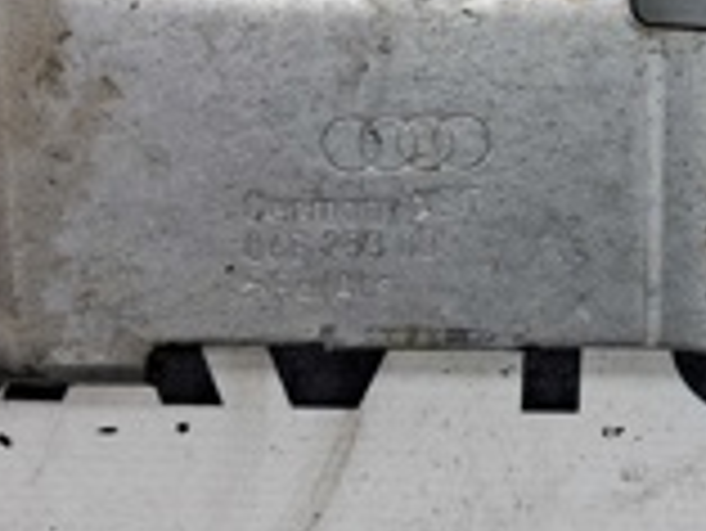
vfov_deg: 13.2
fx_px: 2245
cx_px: 863
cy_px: -38
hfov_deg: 17.0
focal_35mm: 110
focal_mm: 4
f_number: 1.8
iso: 50
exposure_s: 1/100
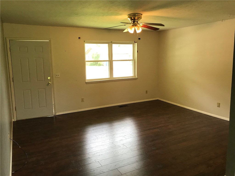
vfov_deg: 49.7
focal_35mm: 28
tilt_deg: -8.9
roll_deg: +1.5
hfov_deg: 63.4
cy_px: 88
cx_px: 118
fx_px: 190
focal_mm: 3.99
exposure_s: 1/30
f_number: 1.8
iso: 25
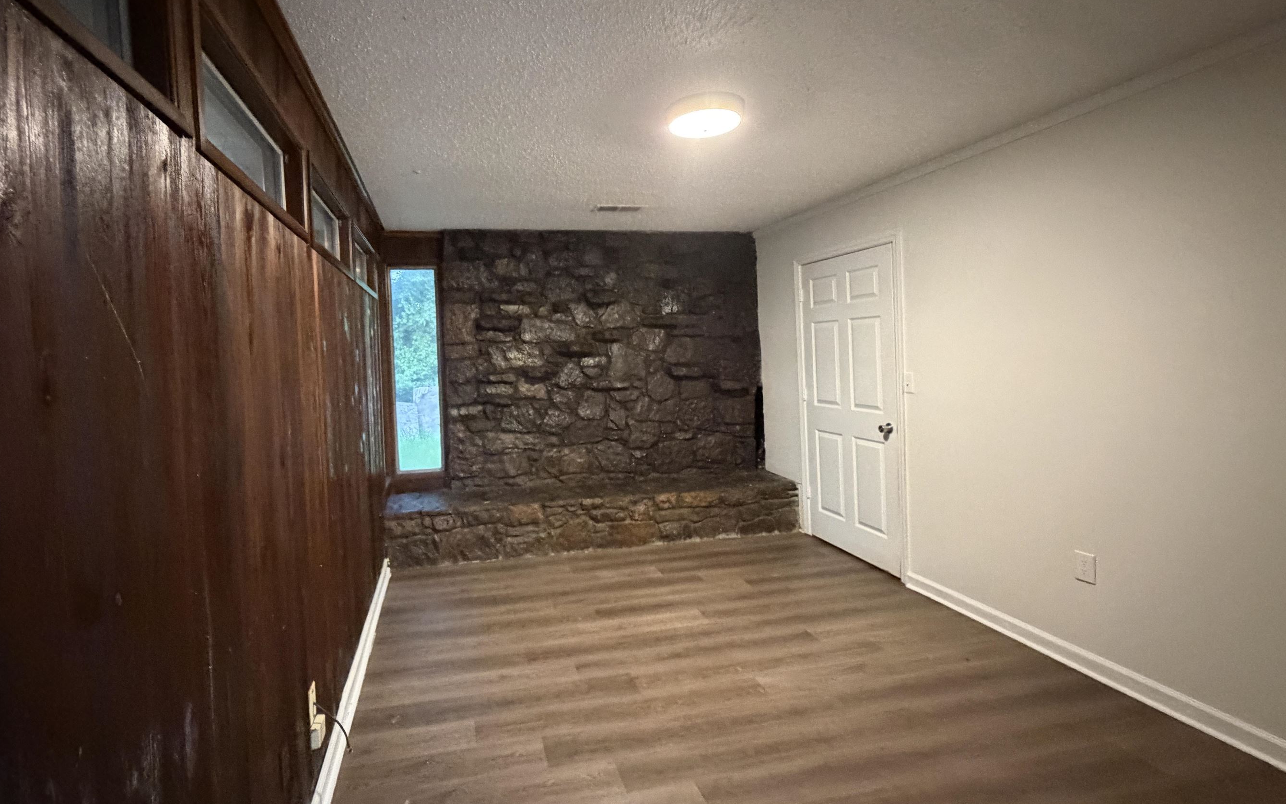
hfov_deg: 93.9
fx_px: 596
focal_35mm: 17
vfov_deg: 67.9
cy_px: 379
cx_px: 561
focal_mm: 2.22
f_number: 2.2
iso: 1250
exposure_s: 1/40
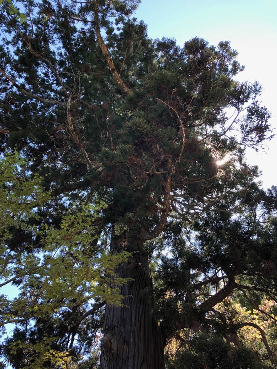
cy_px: 184
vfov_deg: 63.4
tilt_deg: +60.1
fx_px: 299
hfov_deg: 49.7
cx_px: 138
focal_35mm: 28
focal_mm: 3.99
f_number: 1.8
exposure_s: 1/120
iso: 25
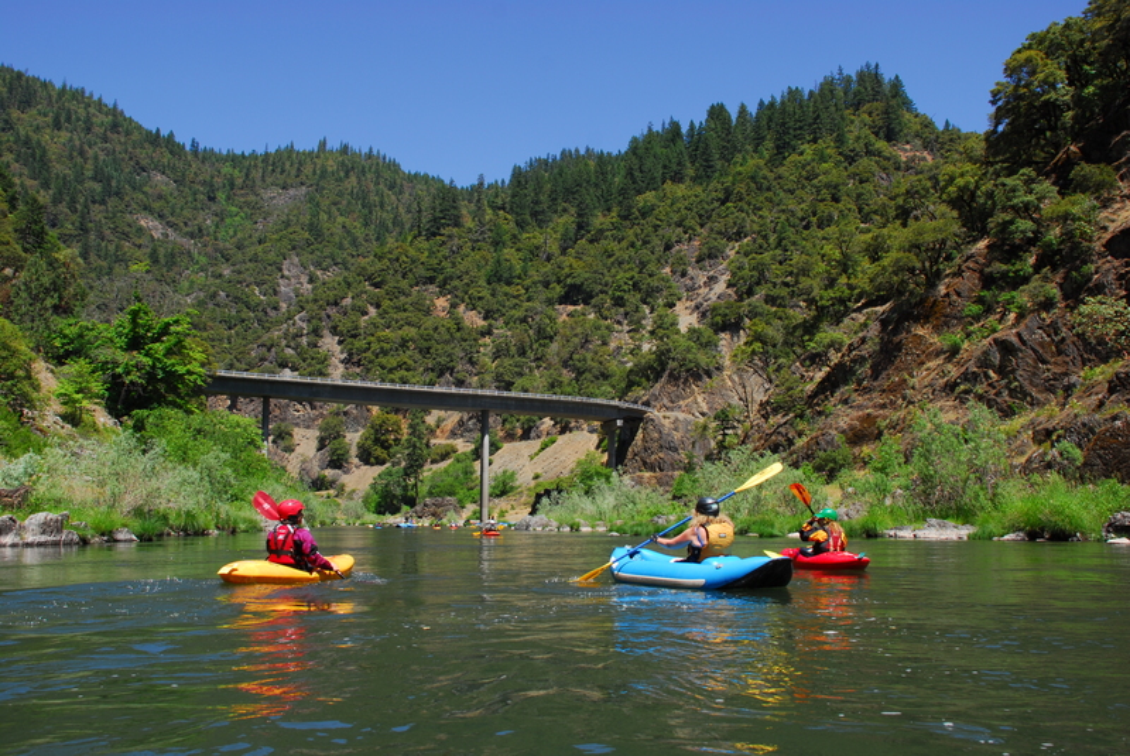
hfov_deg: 61.9
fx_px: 942
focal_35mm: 30
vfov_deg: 43.7
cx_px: 565
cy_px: 378
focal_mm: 20
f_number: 7.1
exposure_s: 1/160
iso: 100
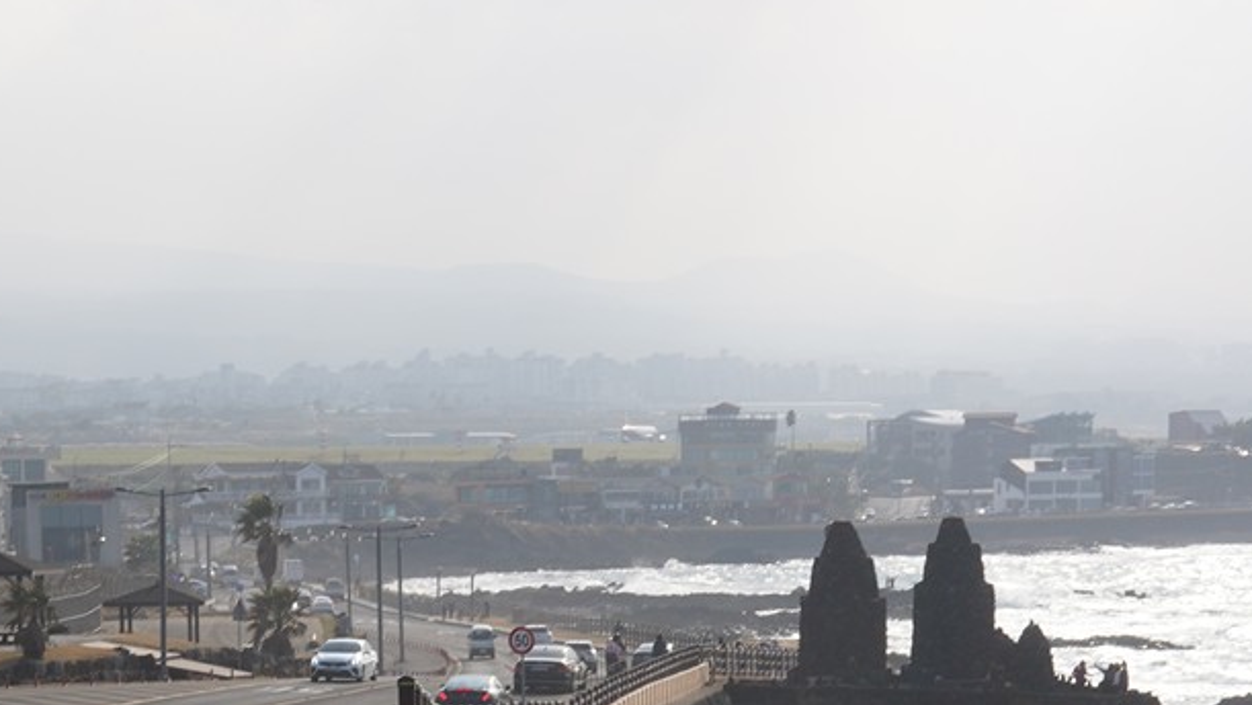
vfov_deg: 9.9
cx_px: 346
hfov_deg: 17.8
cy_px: 957
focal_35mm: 120
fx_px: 3985
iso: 100
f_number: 14
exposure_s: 1/100
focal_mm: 35
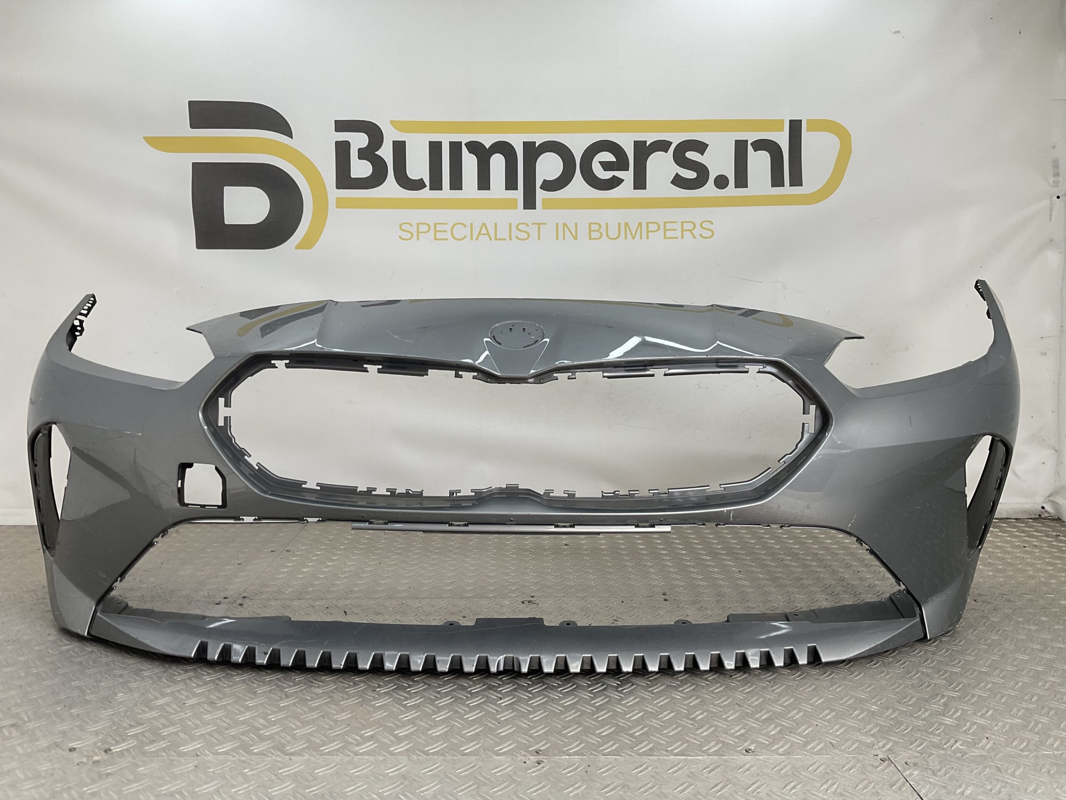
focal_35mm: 29
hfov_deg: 61.7
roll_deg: -1.1
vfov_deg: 48.2
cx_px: 533
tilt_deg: -7.4
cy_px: 400
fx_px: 893
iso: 16
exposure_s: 1/185
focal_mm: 3
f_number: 1.8
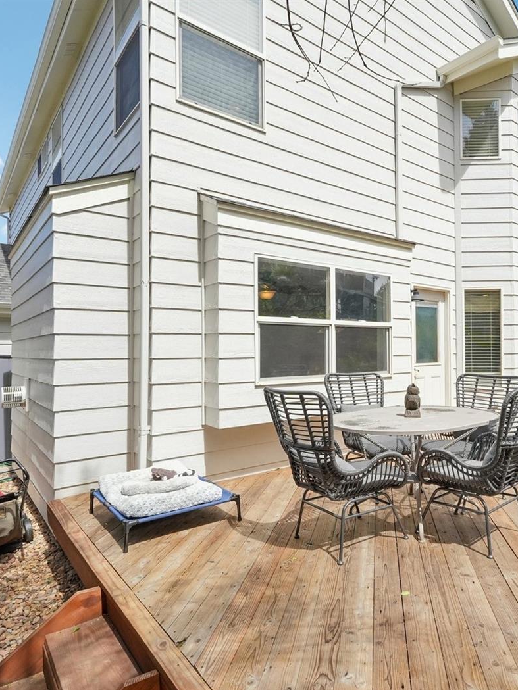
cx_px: 355
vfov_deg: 74.2
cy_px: 349
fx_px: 456
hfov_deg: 57.5
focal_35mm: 23
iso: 800
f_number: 8
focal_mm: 10.4
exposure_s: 1/800
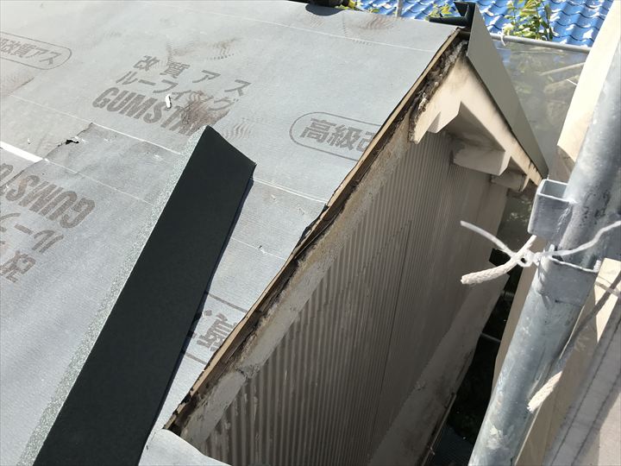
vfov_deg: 49.7
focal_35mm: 28
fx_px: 502
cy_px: 233
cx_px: 310
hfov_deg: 63.4
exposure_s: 1/1198
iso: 20
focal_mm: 3.99
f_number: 1.8
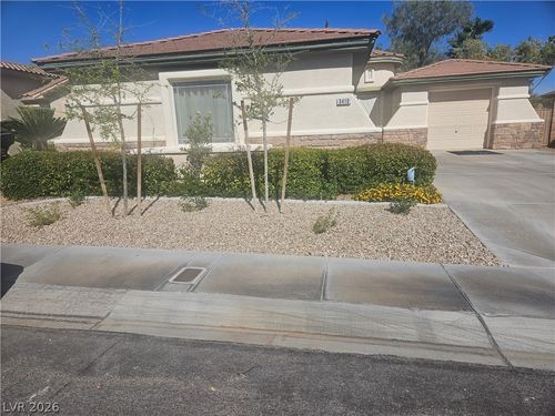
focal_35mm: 23
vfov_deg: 58.9
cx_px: 278
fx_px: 369
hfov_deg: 73.9
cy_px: 208
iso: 25
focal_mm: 5.4
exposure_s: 1/4326
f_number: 1.8
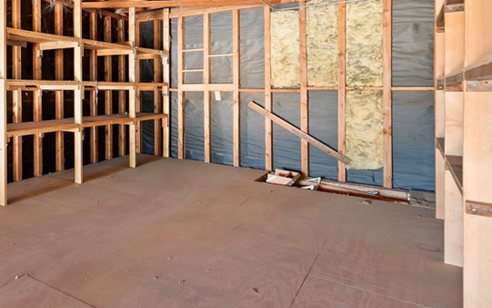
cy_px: 104
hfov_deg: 57.9
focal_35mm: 27
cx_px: 43
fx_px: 362
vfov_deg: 45.4
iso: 500
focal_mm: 14
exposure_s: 1.6
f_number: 10
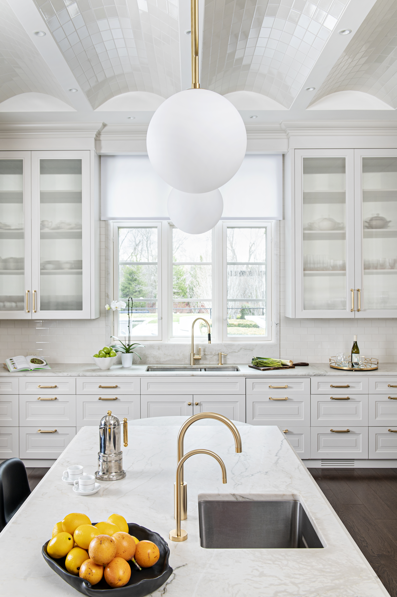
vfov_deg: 58.7
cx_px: 198
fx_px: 530
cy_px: 298
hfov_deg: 41.1
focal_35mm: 32
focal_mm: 32
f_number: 9
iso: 250
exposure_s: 1/10
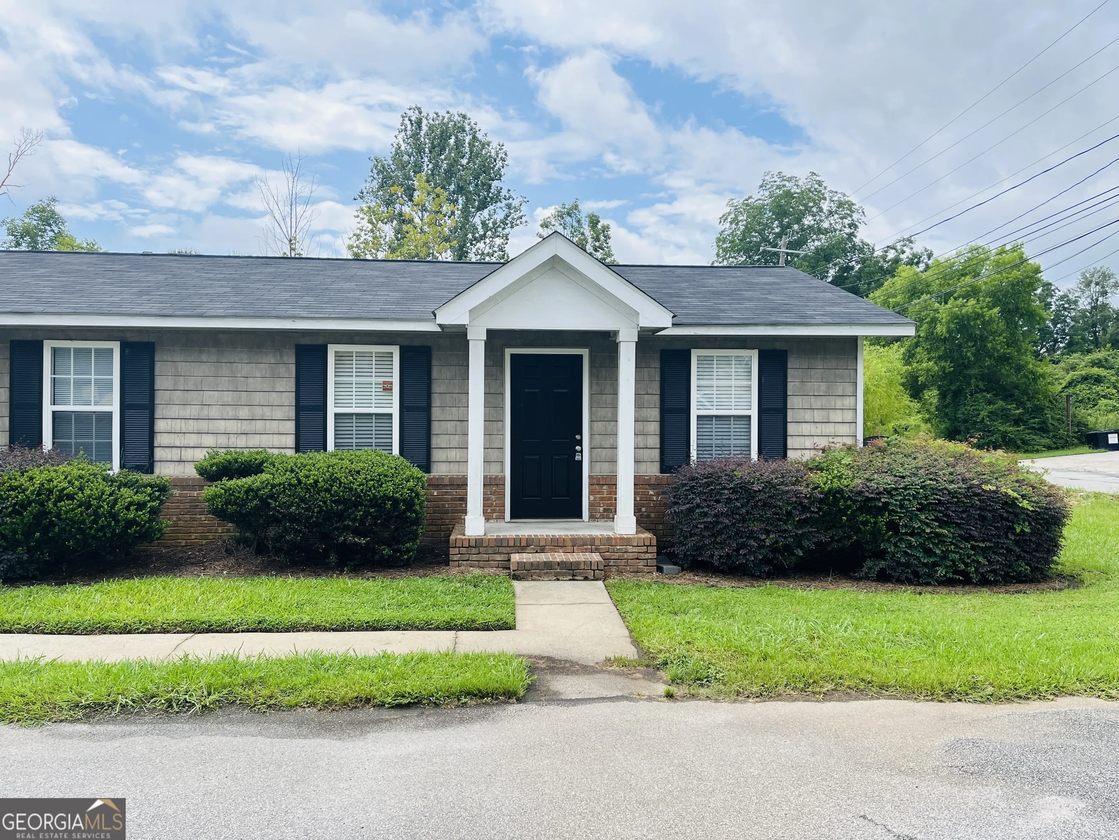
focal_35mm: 26
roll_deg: -0.1
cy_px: 420
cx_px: 560
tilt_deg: -0.3
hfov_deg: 67.3
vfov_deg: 53.1
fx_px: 840
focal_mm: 5.1
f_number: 1.6
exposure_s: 1/3049
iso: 50
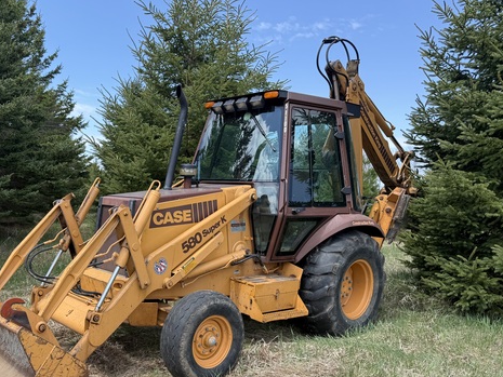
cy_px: 242
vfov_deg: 42.5
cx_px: 172
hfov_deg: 54.3
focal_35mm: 33
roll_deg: -1.9
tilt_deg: -5.6
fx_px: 480
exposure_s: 1/1727
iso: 80
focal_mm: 6.76
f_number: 1.78
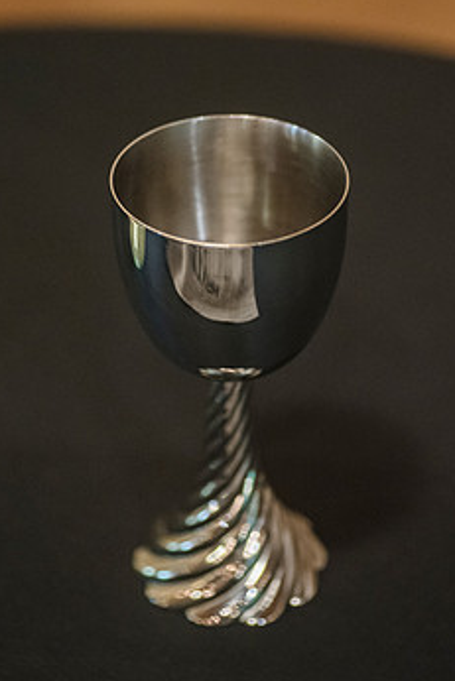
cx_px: 225
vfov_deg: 17.5
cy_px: 305
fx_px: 2216
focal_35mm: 117
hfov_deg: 11.7
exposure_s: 1/60
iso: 2500
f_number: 3.2
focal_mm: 90
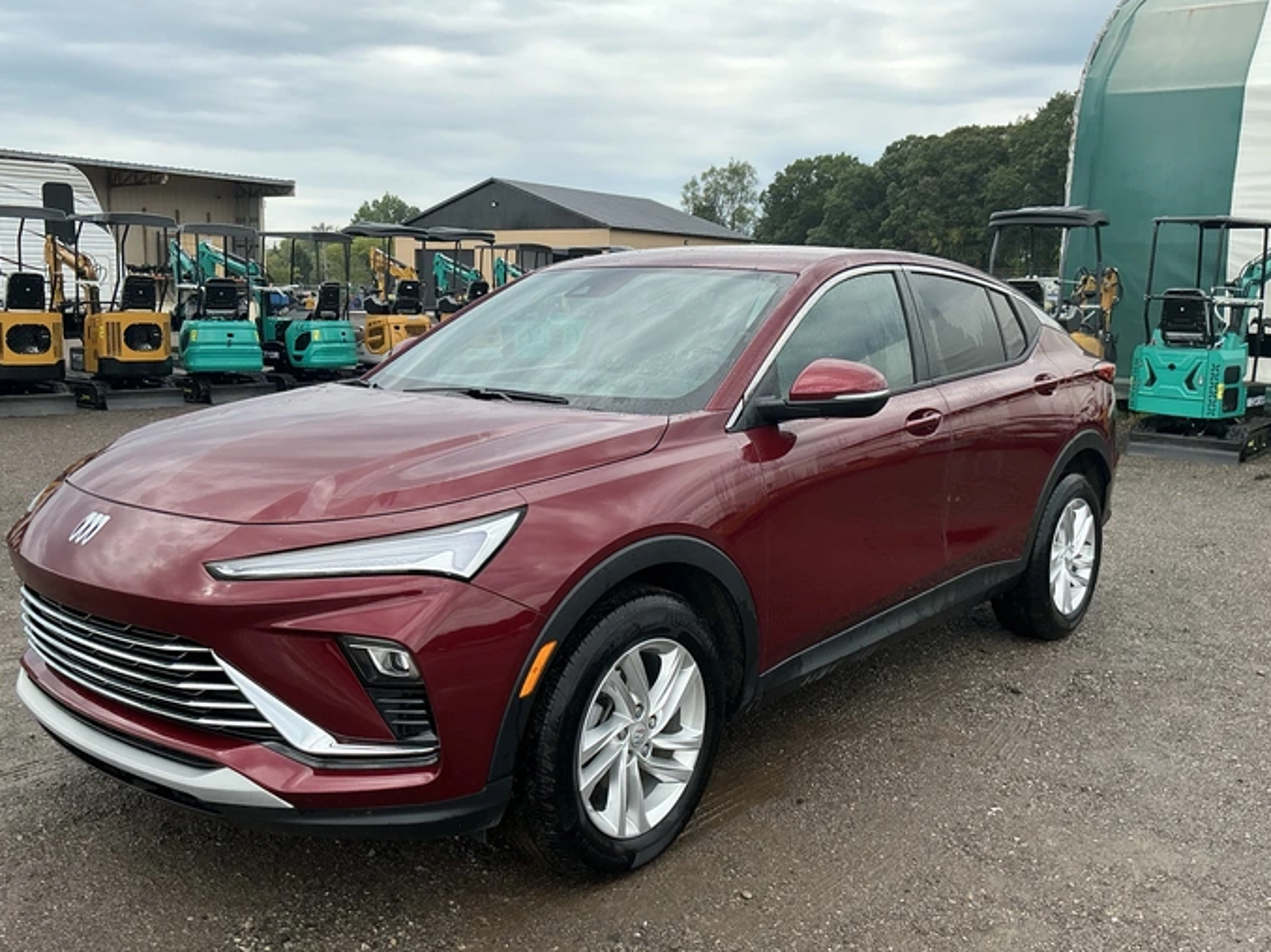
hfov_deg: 58.3
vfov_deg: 45.4
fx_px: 1138
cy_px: 488
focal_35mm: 31
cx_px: 604
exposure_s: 1/770
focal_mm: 3
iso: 25
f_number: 1.8
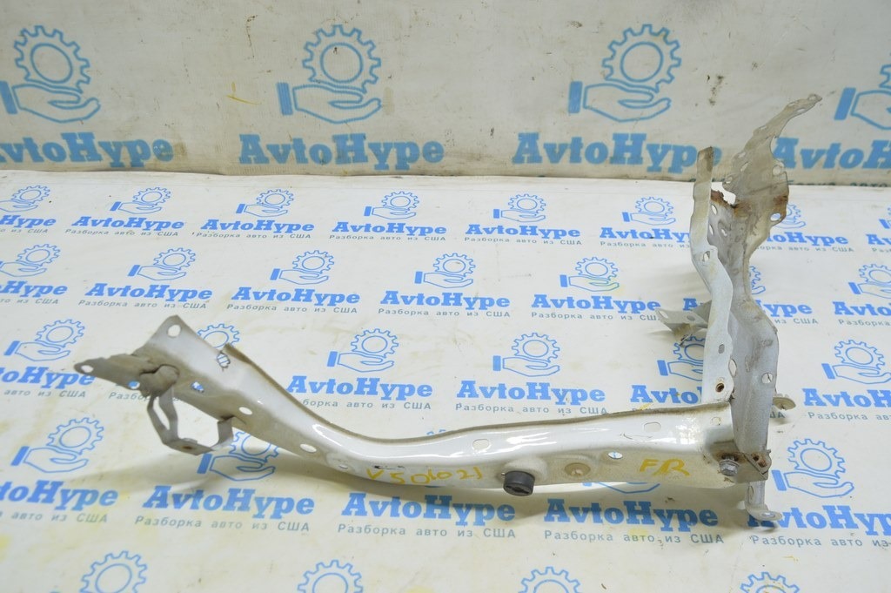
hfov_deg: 59.5
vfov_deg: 41.6
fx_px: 779
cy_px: 296
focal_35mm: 32
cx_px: 446
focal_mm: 21
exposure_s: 1/20
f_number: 5.6
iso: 400
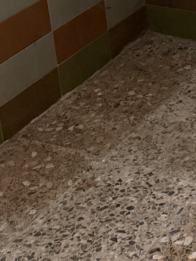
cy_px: -158
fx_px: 754
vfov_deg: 17.2
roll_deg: +1.3
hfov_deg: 13.1
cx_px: 376
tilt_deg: -14.3
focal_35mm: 100
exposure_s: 1/60
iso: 400
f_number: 1.78
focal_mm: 6.76
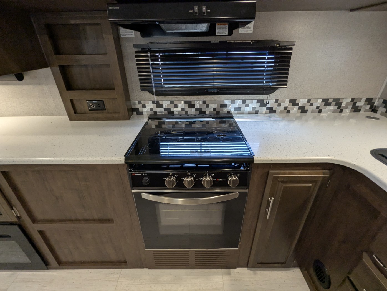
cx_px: 194
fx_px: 179
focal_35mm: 16
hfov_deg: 94.4
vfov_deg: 78.2
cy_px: 146
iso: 240
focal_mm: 2.35
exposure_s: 1/52.1
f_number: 2.2
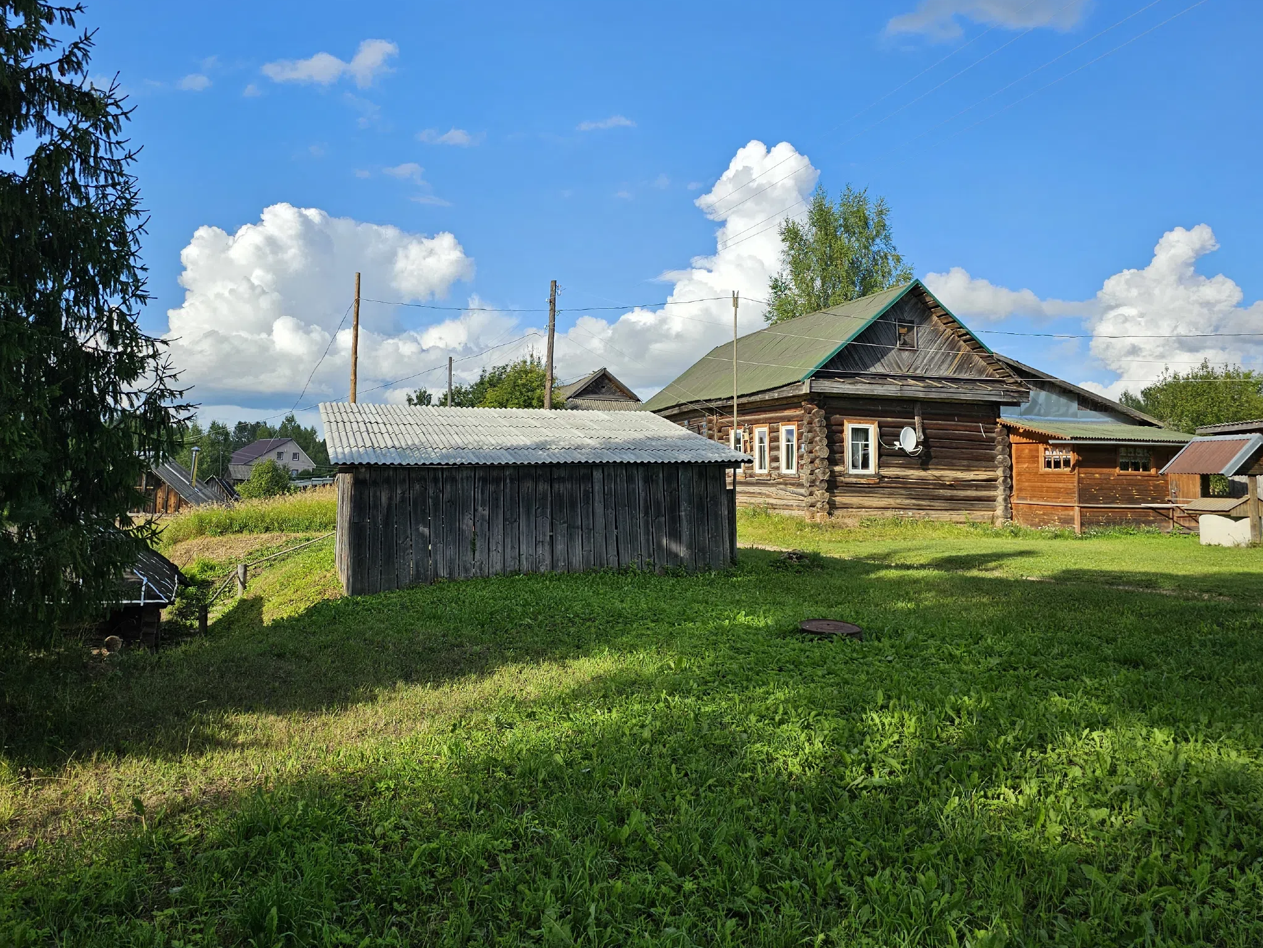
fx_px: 985
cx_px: 544
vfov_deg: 51.1
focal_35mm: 27
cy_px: 399
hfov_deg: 65.0
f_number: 1.7
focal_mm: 6.3
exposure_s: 1/664
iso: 10
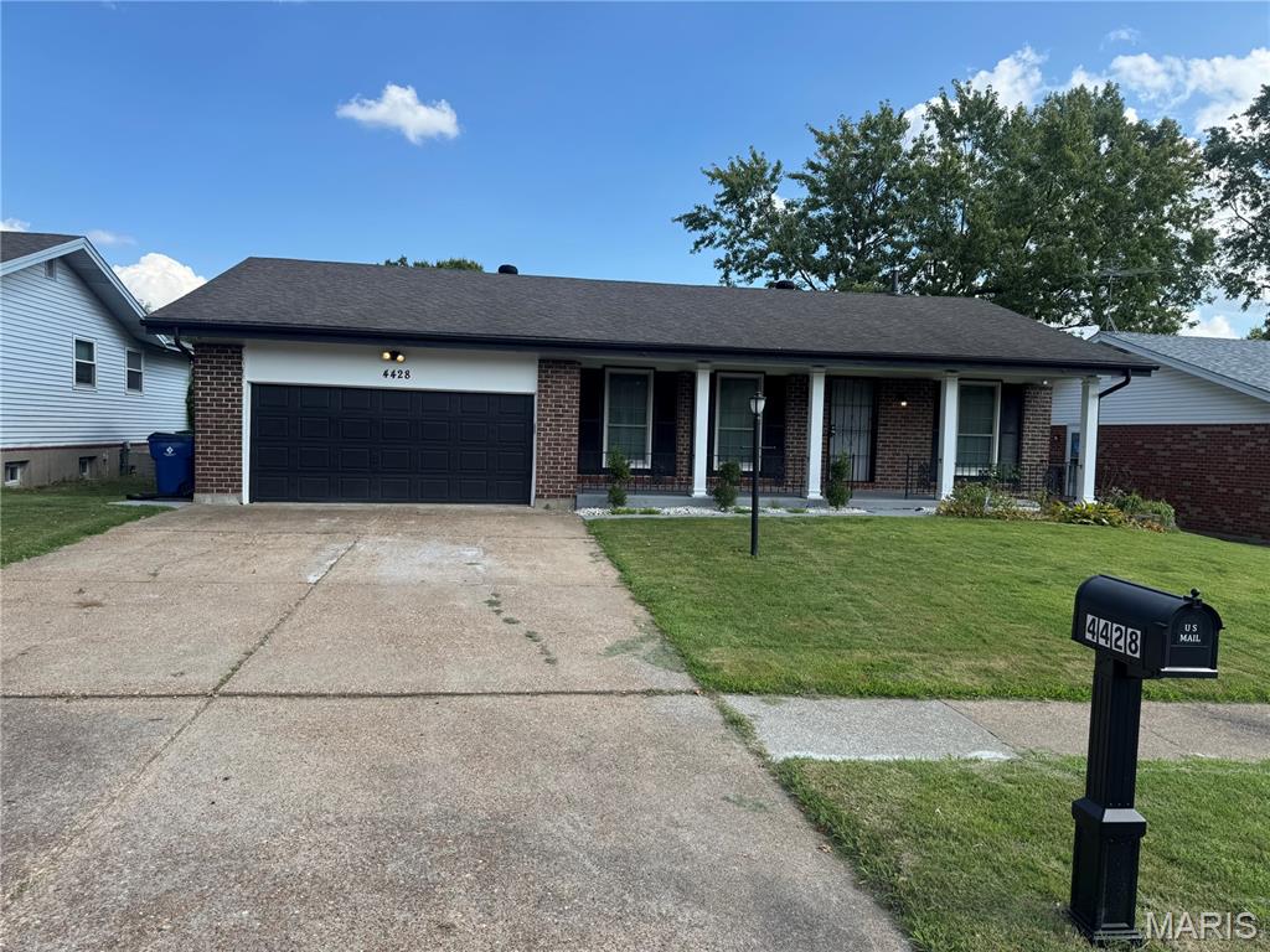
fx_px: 881
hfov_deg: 71.6
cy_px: 476
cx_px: 635
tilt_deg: -3.1
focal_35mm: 24
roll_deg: -1.4
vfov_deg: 56.8
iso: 80
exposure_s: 1/2415
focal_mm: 6.76
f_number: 1.78
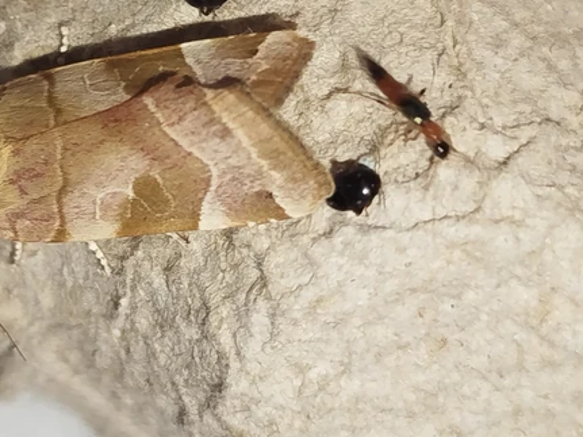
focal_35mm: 92
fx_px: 1549
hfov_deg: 21.2
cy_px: 130
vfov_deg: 16.0
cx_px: 151
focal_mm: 5.31
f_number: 1.7
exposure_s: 1/50
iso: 80
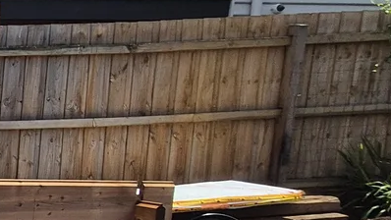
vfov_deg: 20.3
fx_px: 591
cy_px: 230
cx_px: -325
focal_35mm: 57
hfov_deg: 21.6
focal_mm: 2.2
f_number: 2.2
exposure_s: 1/2672
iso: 50
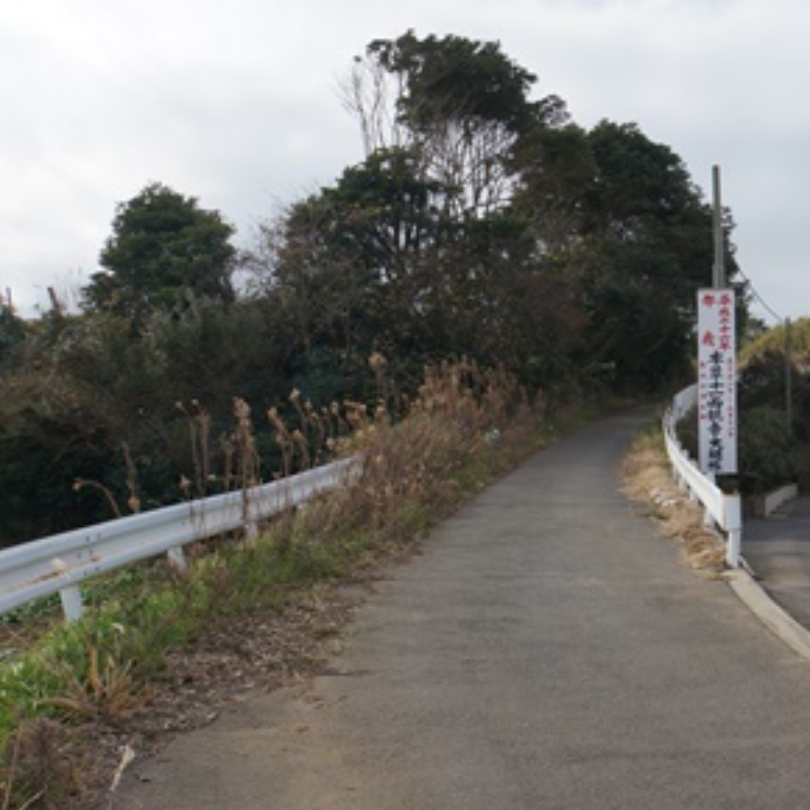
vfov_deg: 43.8
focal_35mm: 38
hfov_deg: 42.6
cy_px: 426
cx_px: 603
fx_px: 1006
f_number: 11
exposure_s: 1/160
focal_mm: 18
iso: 100
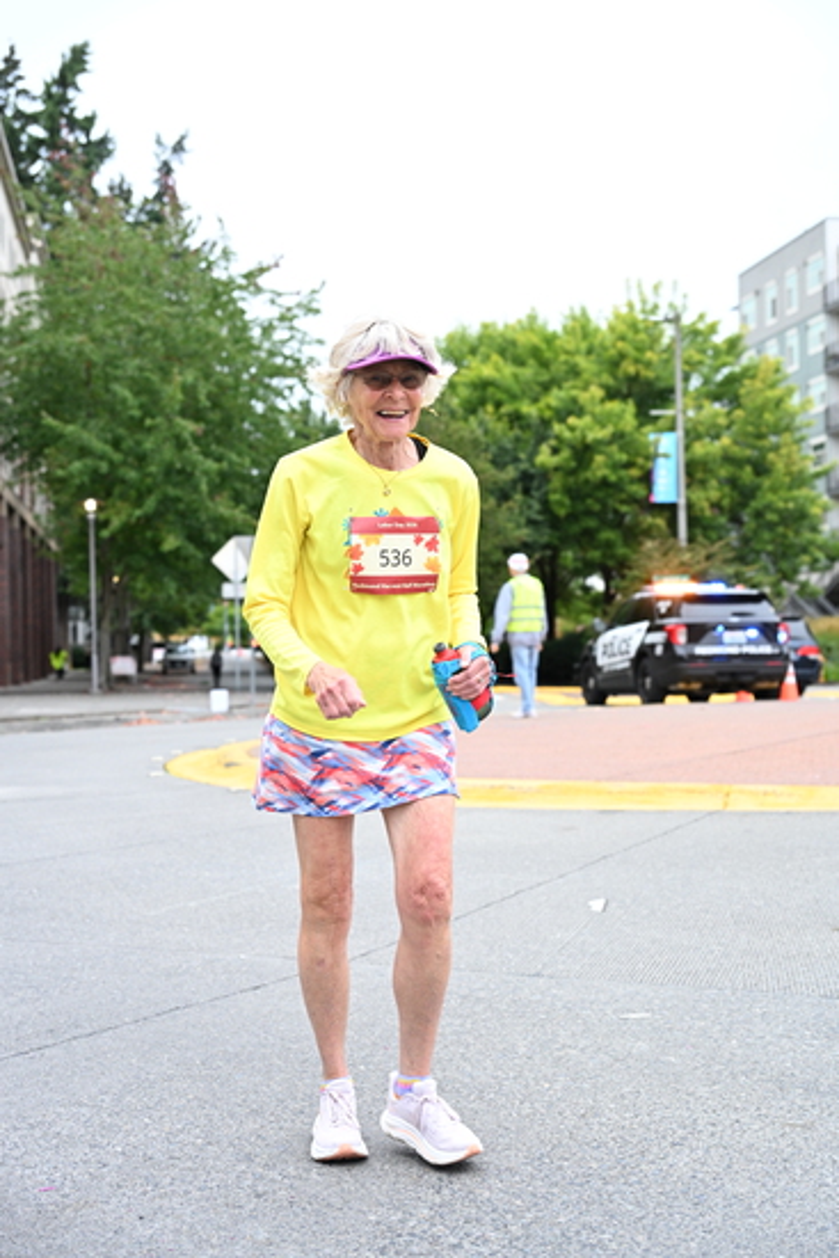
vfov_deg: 38.9
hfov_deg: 26.5
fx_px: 1782
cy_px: 629
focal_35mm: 51
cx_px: 420
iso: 1600
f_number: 4
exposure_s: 1/500
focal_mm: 51
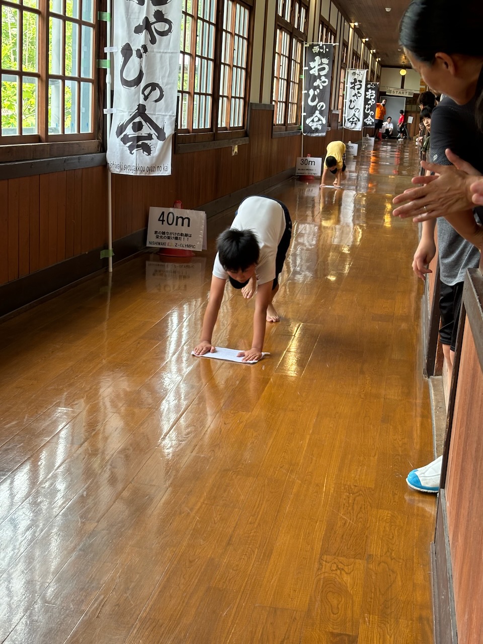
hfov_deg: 28.0
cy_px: 322
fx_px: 967
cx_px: 242
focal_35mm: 52
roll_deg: -4.2
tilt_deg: -14.3
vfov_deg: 36.8
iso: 50
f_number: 1.6
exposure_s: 1/115
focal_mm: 5.96
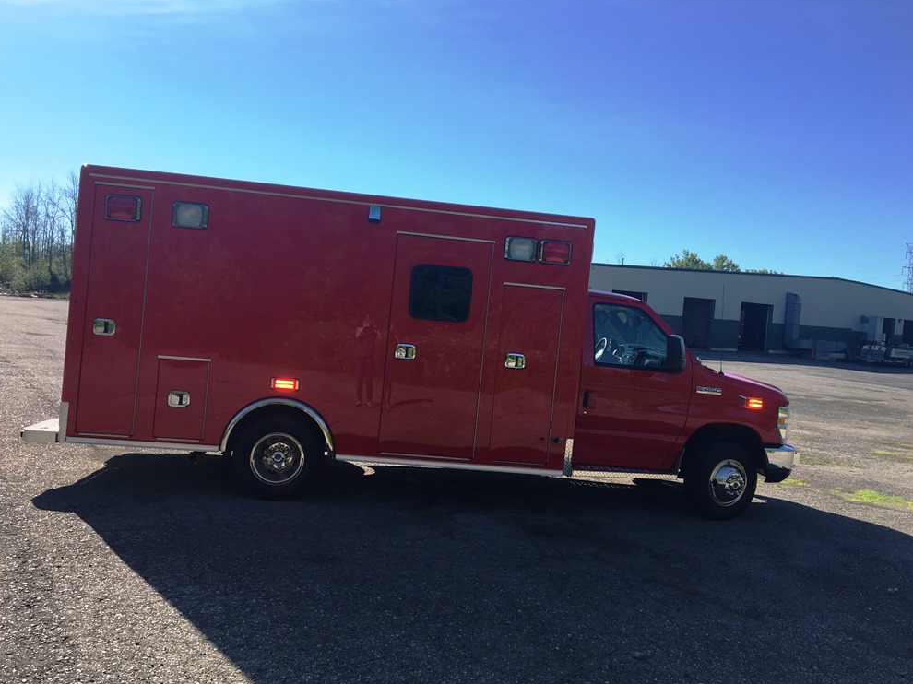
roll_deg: -4.0
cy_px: 348
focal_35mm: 30
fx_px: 791
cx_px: 450
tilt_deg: -3.0
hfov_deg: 60.0
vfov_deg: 46.8
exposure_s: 1/1261
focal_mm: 4.15
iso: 25
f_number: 2.2
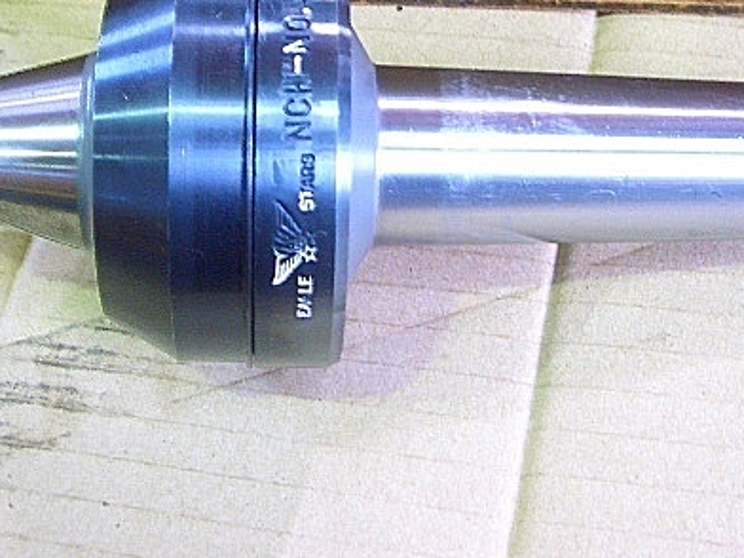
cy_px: 139
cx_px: 402
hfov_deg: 29.0
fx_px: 1440
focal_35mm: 67
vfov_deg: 21.7
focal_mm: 6.8
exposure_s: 1/8
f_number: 2.8
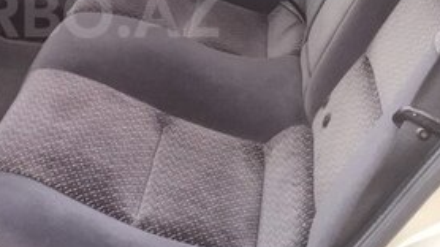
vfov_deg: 15.8
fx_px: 875
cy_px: 13
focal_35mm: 75
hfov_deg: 27.4
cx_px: 57
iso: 50
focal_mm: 4.15
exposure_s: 1/100
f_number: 2.2
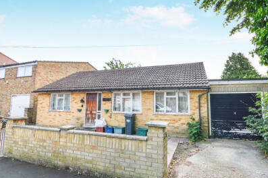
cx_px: 144
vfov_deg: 67.3
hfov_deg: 89.9
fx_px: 134
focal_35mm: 18
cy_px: 87
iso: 100
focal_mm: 10
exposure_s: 1/160
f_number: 6.3
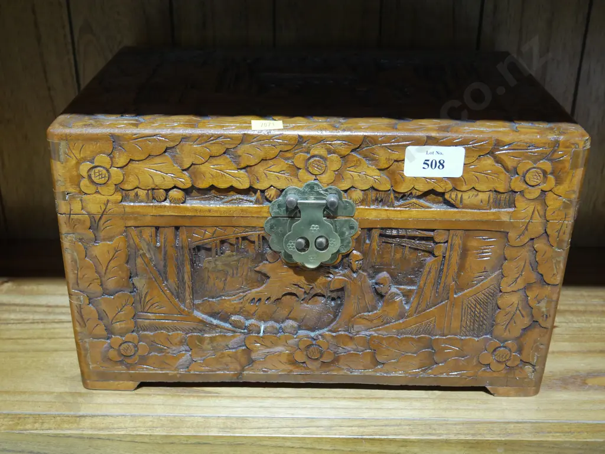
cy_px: 227
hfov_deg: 44.8
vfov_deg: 34.4
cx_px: 302
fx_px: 734
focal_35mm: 42
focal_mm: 21
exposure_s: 1/60
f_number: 4.6
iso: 1600
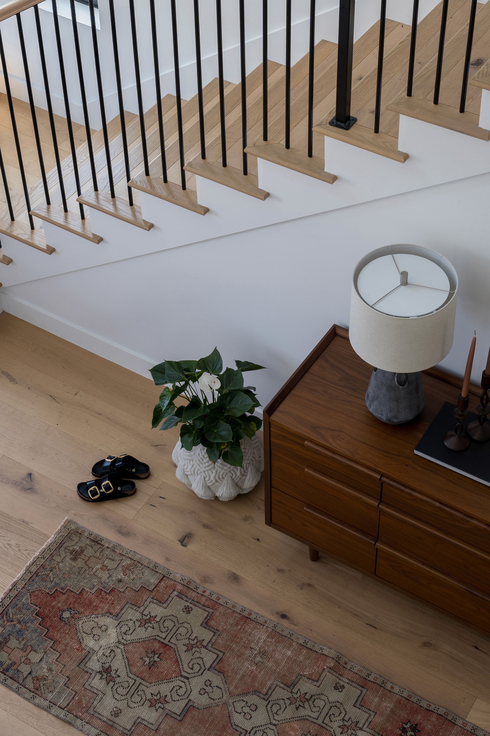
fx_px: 1347
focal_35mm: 66
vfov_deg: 30.4
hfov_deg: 20.6
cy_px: 293
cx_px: 301
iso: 160
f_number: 8
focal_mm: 42
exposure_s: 1/10
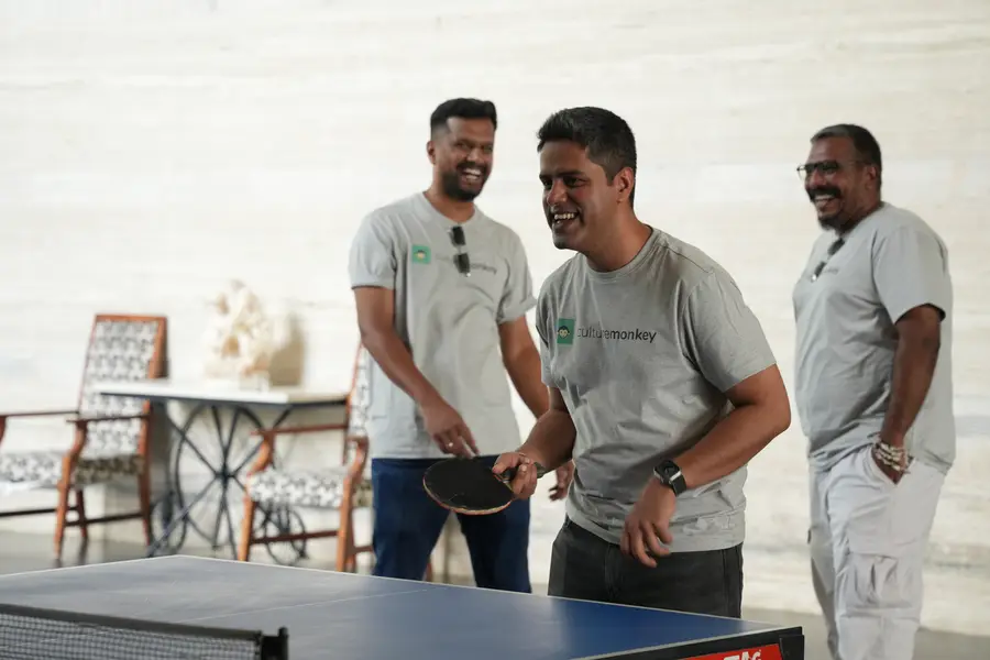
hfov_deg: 19.5
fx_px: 2887
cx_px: 495
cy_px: 330
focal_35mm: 105
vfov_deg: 13.0
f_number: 3.2
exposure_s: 1/200
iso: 800
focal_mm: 70
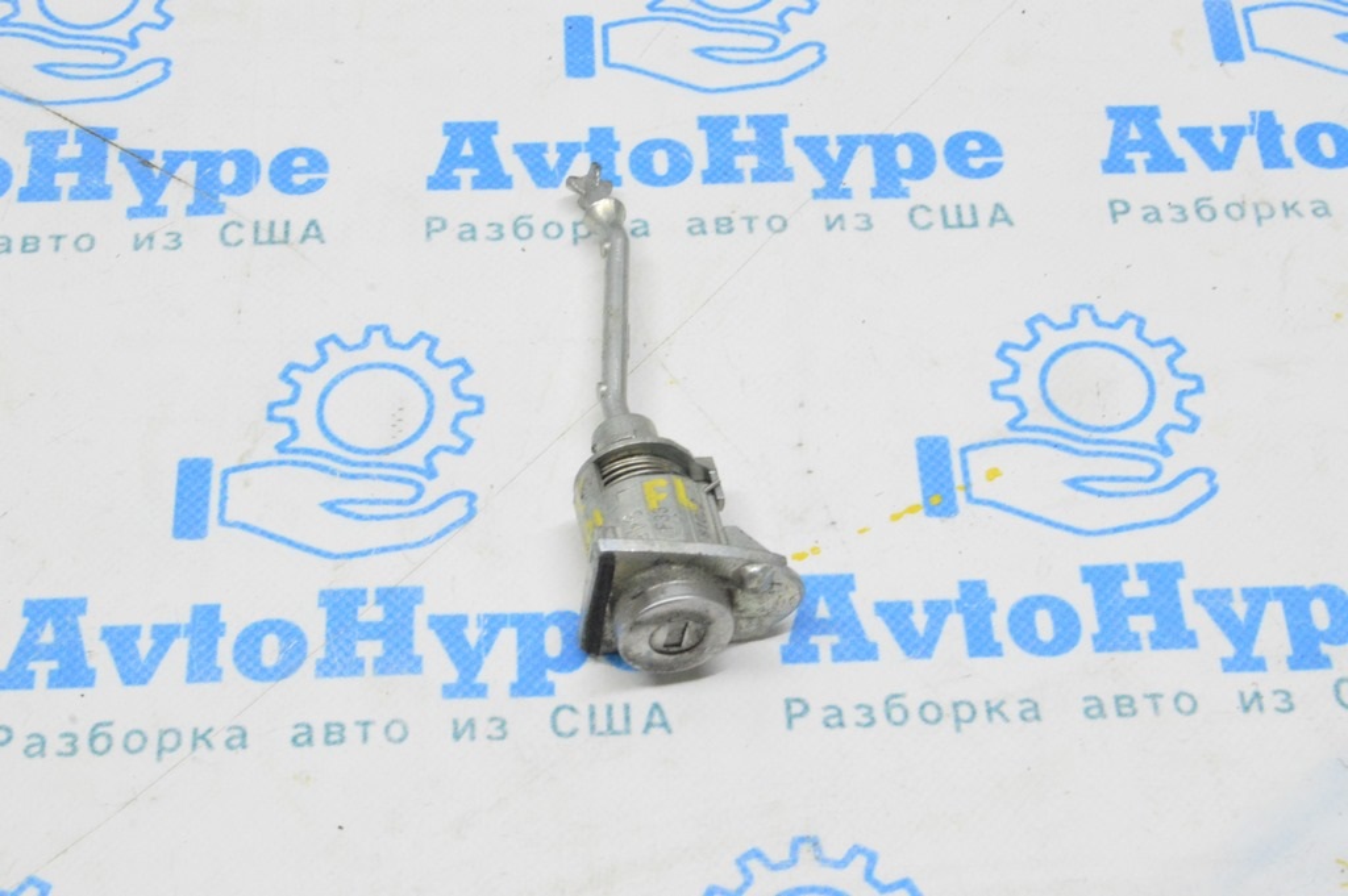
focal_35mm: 68
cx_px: 674
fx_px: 2525
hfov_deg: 29.9
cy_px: 448
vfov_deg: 20.1
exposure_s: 1/20
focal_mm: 45
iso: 6400
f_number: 20
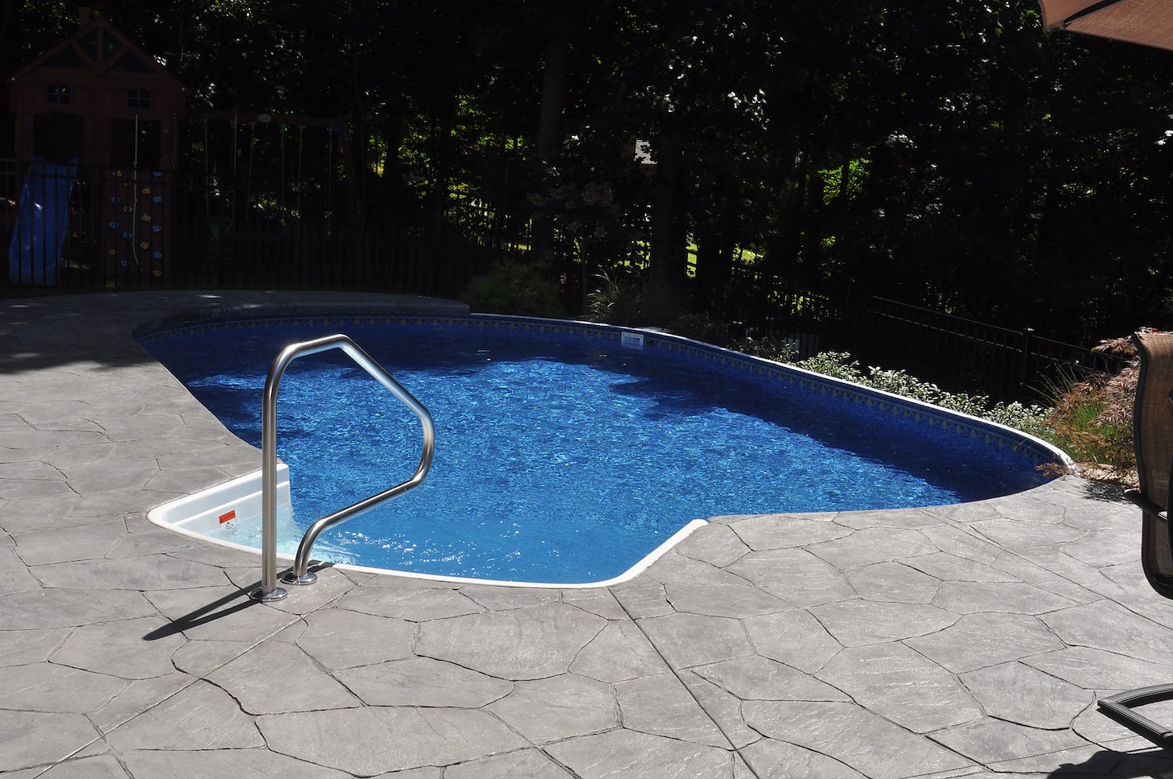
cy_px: 390
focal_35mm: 42
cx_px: 586
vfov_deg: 31.8
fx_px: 1367
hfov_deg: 46.5
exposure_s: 1/200
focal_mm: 28
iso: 400
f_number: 18
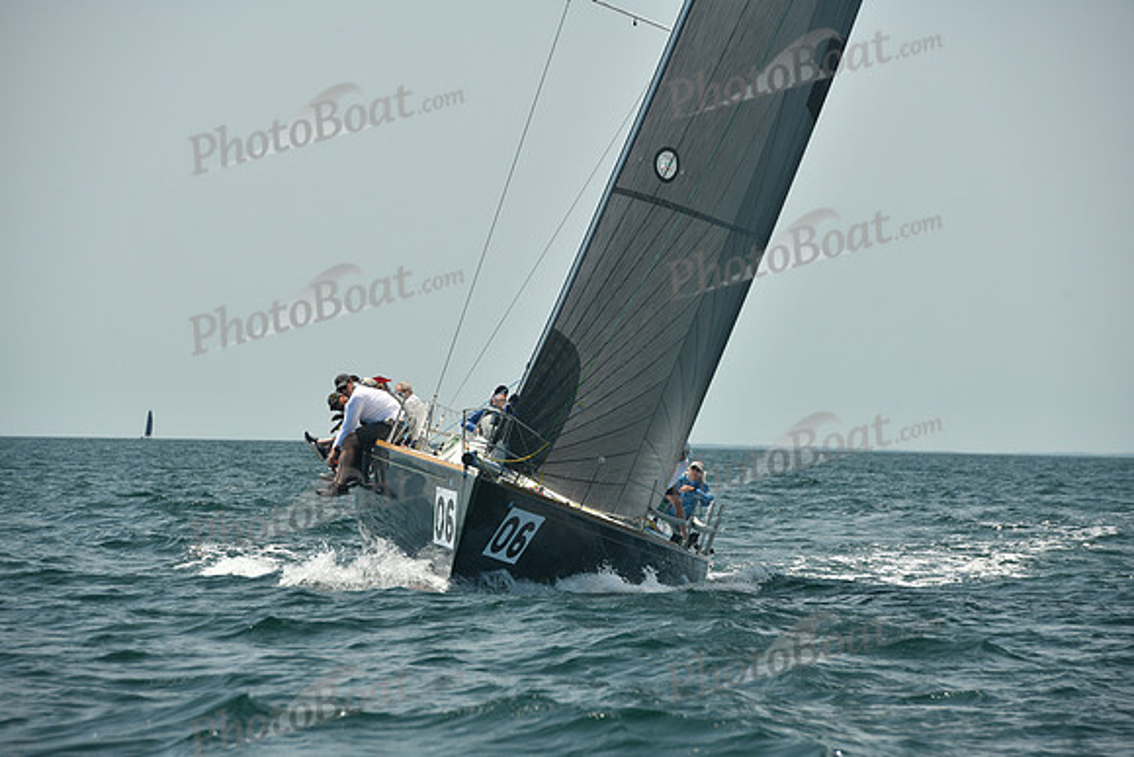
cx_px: 567
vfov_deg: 6.9
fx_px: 6301
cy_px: 378
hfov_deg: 10.3
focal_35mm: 200
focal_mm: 200
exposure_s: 1/640
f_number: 7.1
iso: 320
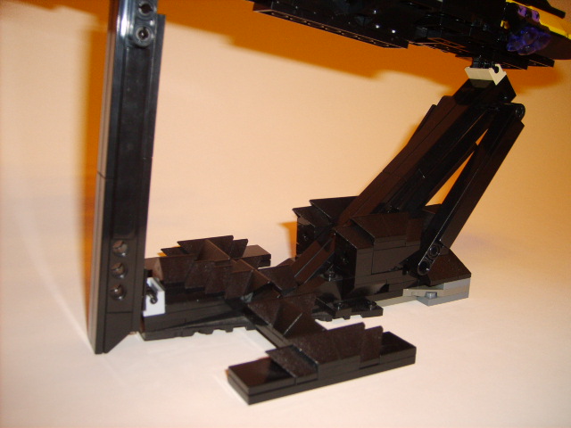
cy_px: 214
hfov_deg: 52.6
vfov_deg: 40.7
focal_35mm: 35
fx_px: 577
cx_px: 286
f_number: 2.8
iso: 100
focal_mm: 5.8
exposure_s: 1/45
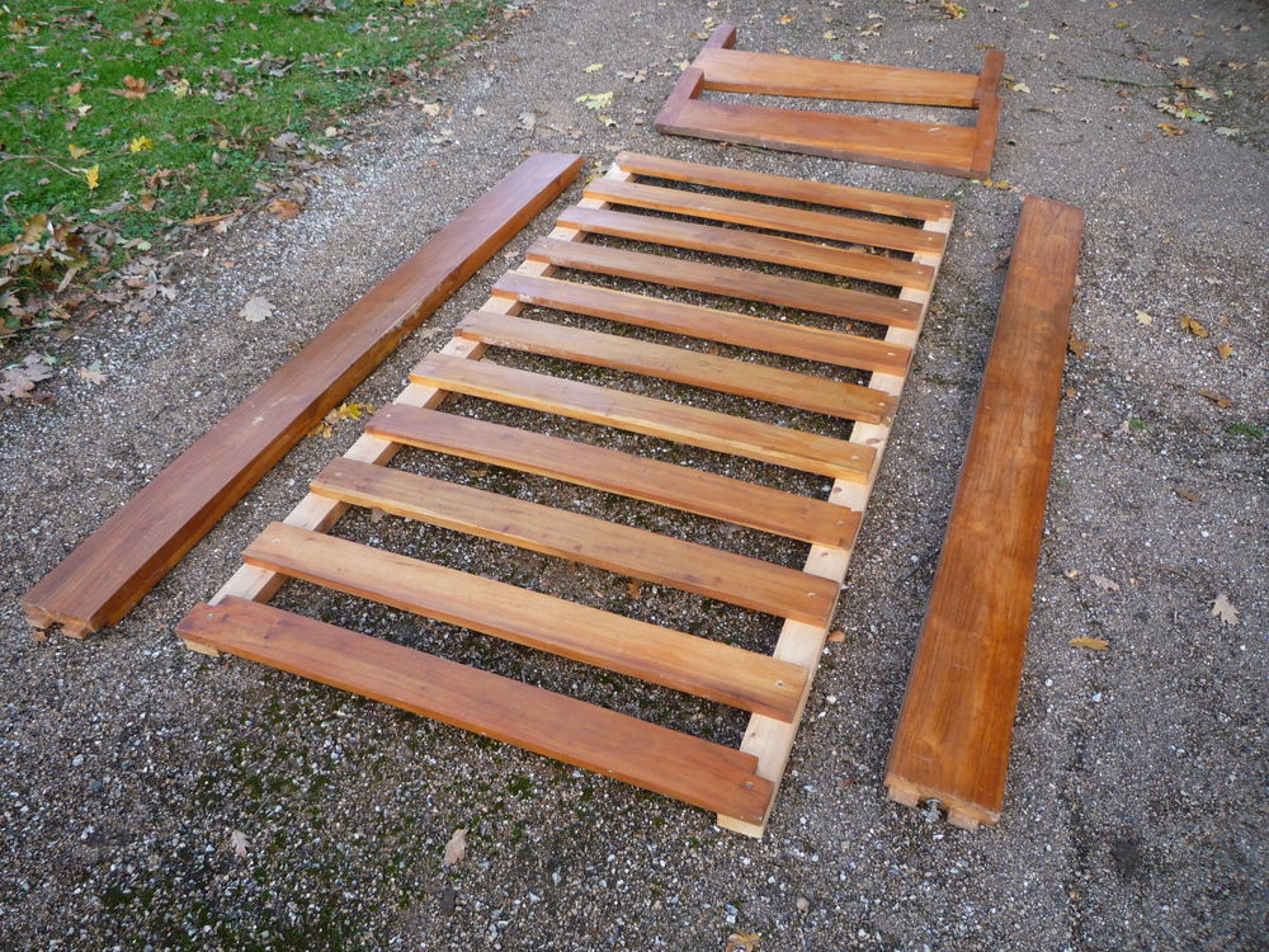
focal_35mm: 30
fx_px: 1100
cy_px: 476
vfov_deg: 46.8
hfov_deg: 60.0
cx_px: 634
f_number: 3.3
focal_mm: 5.2
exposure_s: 1/50
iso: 100
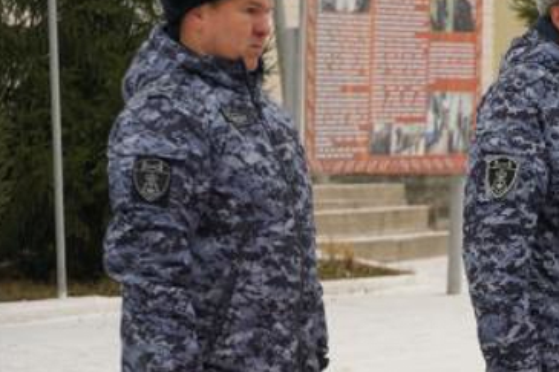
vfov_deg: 5.1
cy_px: 237
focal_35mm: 268
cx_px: 561
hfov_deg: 7.7
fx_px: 4160
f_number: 5.6
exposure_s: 1/160
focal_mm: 87
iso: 320
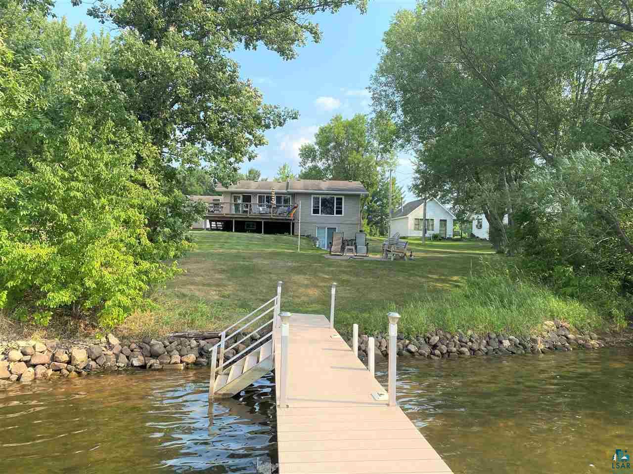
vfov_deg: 53.1
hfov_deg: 67.3
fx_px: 475
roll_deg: -1.5
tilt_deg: +2.6
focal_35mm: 26
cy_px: 237
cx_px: 316
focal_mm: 4.25
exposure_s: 1/1218
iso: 32
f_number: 1.8
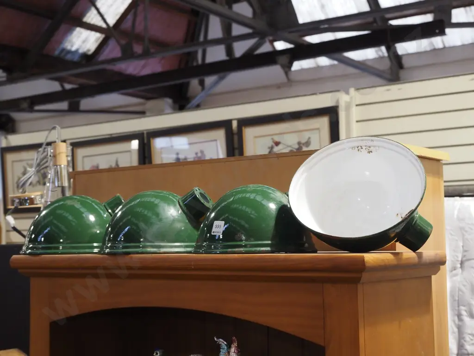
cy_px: 178
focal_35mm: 56
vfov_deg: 26.1
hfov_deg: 34.3
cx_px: 237
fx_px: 767
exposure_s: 1/60
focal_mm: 28
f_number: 5.6
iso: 1600
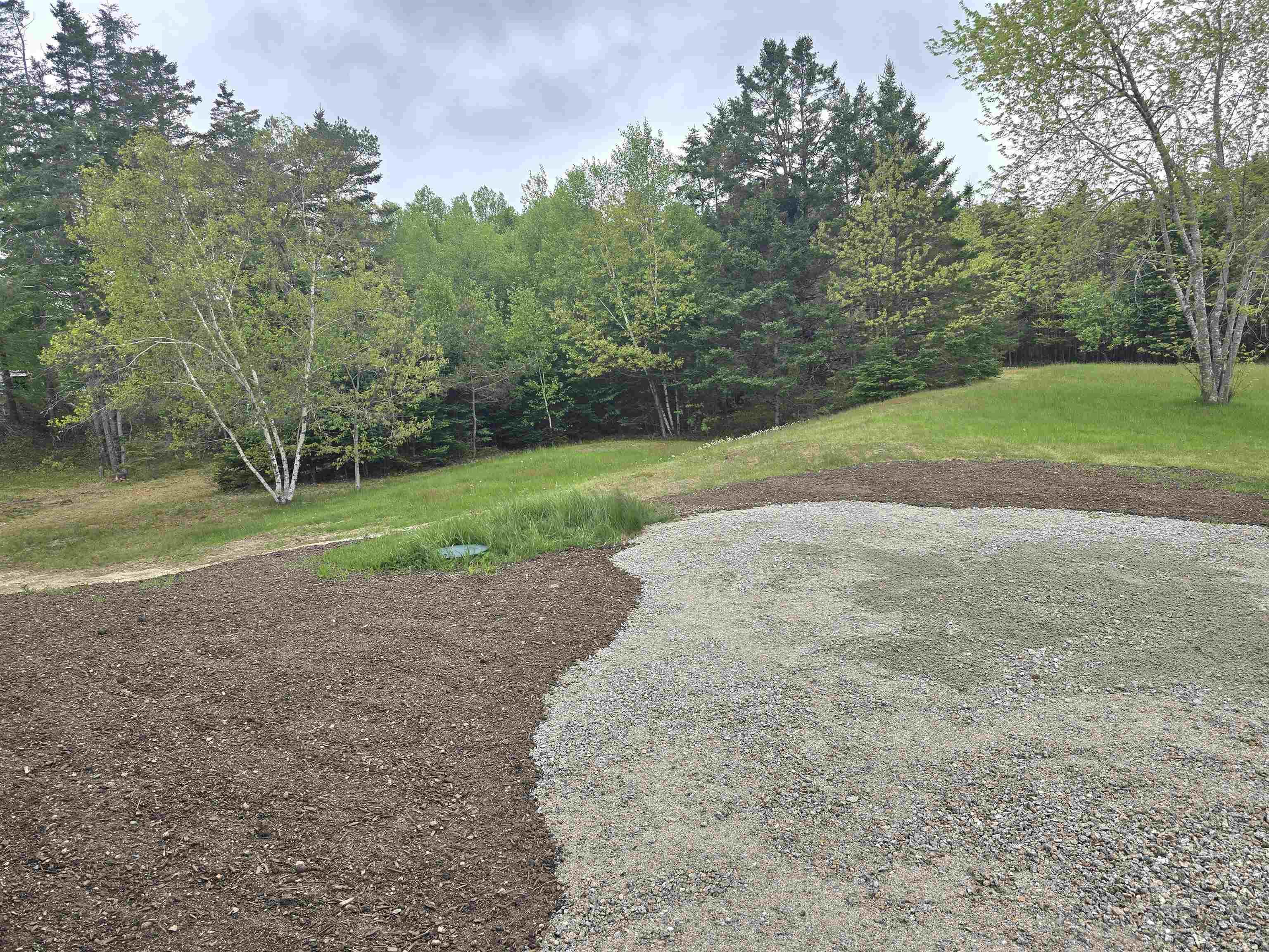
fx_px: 843
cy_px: 476
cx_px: 634
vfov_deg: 58.9
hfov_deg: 73.9
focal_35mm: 23
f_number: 1.7
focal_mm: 6.3
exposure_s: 1/400
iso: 12
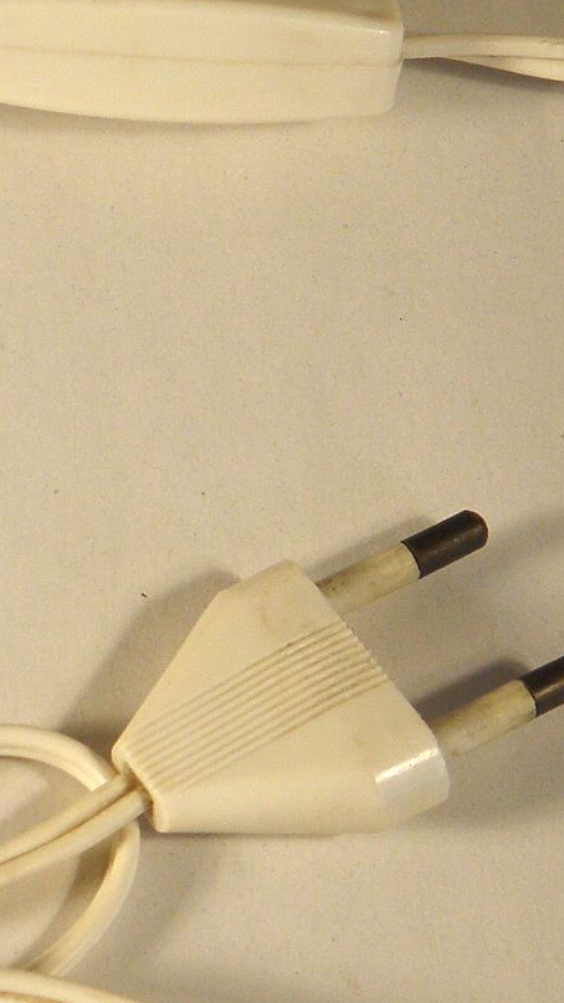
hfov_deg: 5.9
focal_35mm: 204
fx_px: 5423
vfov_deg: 10.6
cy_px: 674
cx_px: -306
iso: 100
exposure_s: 1/80
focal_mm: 10.6
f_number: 4.1
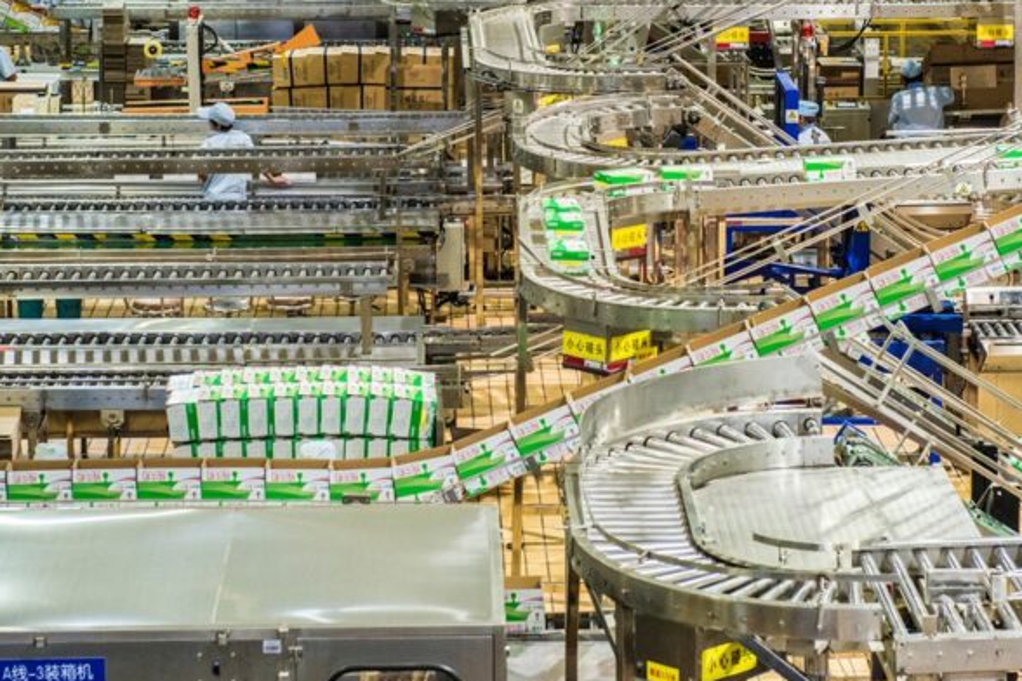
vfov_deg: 11.2
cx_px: 553
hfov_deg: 16.8
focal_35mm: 122
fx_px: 3463
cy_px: 175
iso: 2200
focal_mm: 70
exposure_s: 1/80
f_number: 4.5
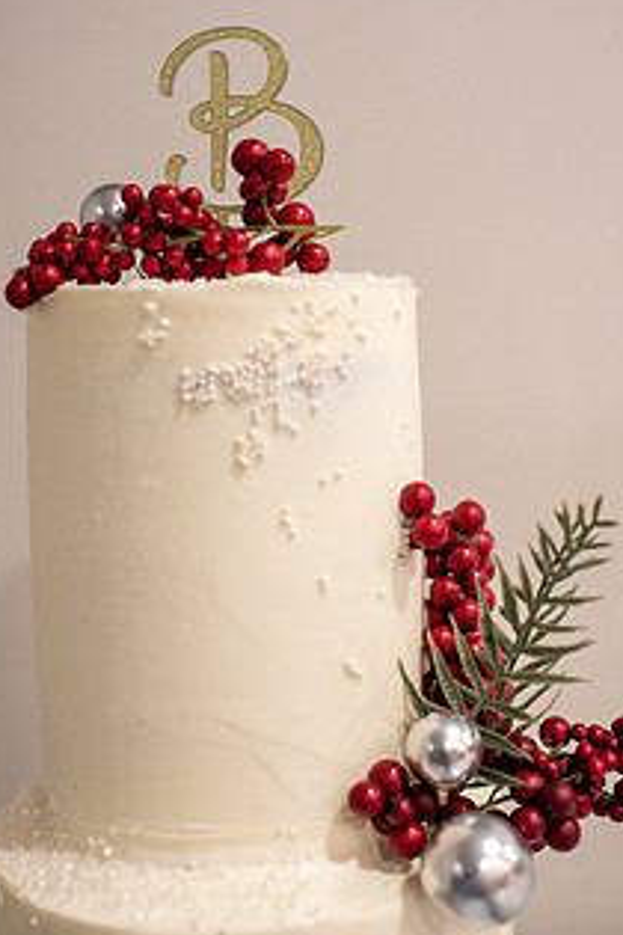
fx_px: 1298
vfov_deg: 39.5
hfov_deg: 27.0
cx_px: 332
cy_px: 389
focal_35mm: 50
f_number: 2.5
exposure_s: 1/125
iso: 2000
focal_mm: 35
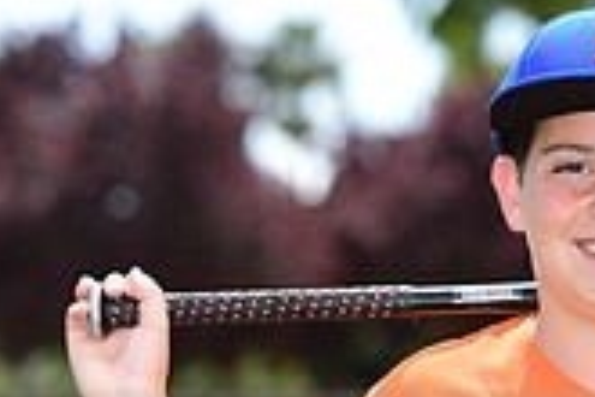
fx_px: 7272
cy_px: 439
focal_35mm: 440
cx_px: 613
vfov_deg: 3.1
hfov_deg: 4.7
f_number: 4.5
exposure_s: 1/320
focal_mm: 125
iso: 125
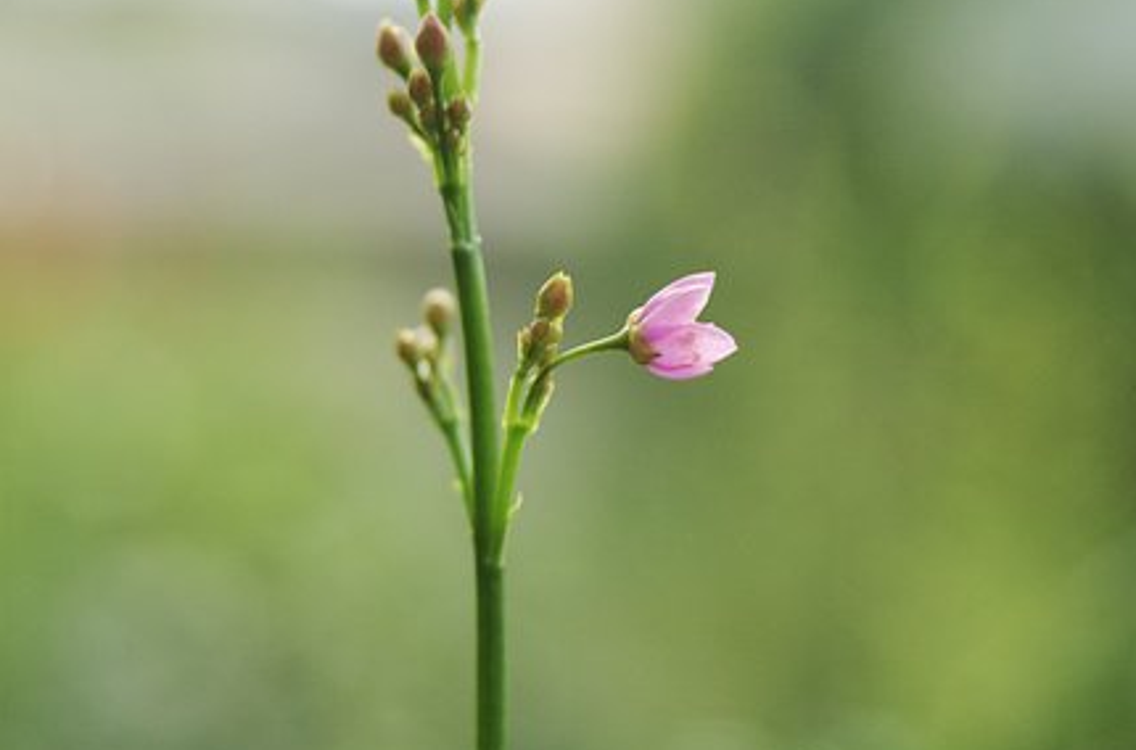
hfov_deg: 14.4
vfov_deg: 9.5
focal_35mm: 143
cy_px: 347
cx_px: 671
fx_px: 4499
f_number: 5.6
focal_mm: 80
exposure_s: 1/125
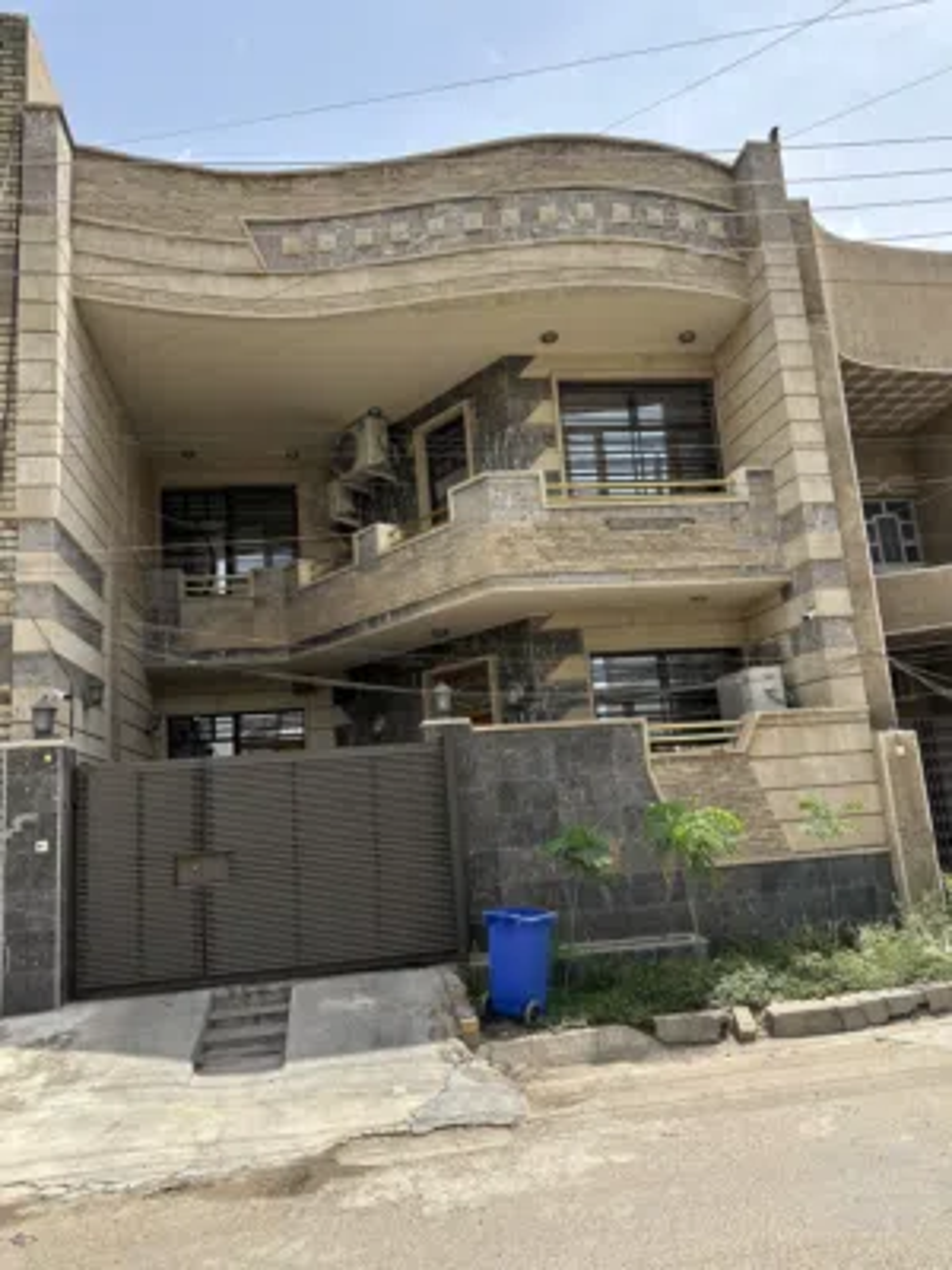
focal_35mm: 24
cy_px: 635
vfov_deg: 71.6
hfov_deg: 56.8
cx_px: 476
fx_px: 880
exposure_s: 1/2591
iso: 80
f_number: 1.78
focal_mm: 6.86
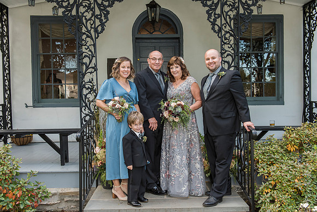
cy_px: 107
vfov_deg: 39.3
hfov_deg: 56.3
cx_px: 157
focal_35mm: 34
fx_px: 296
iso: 1000
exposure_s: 1/200
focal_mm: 32
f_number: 5
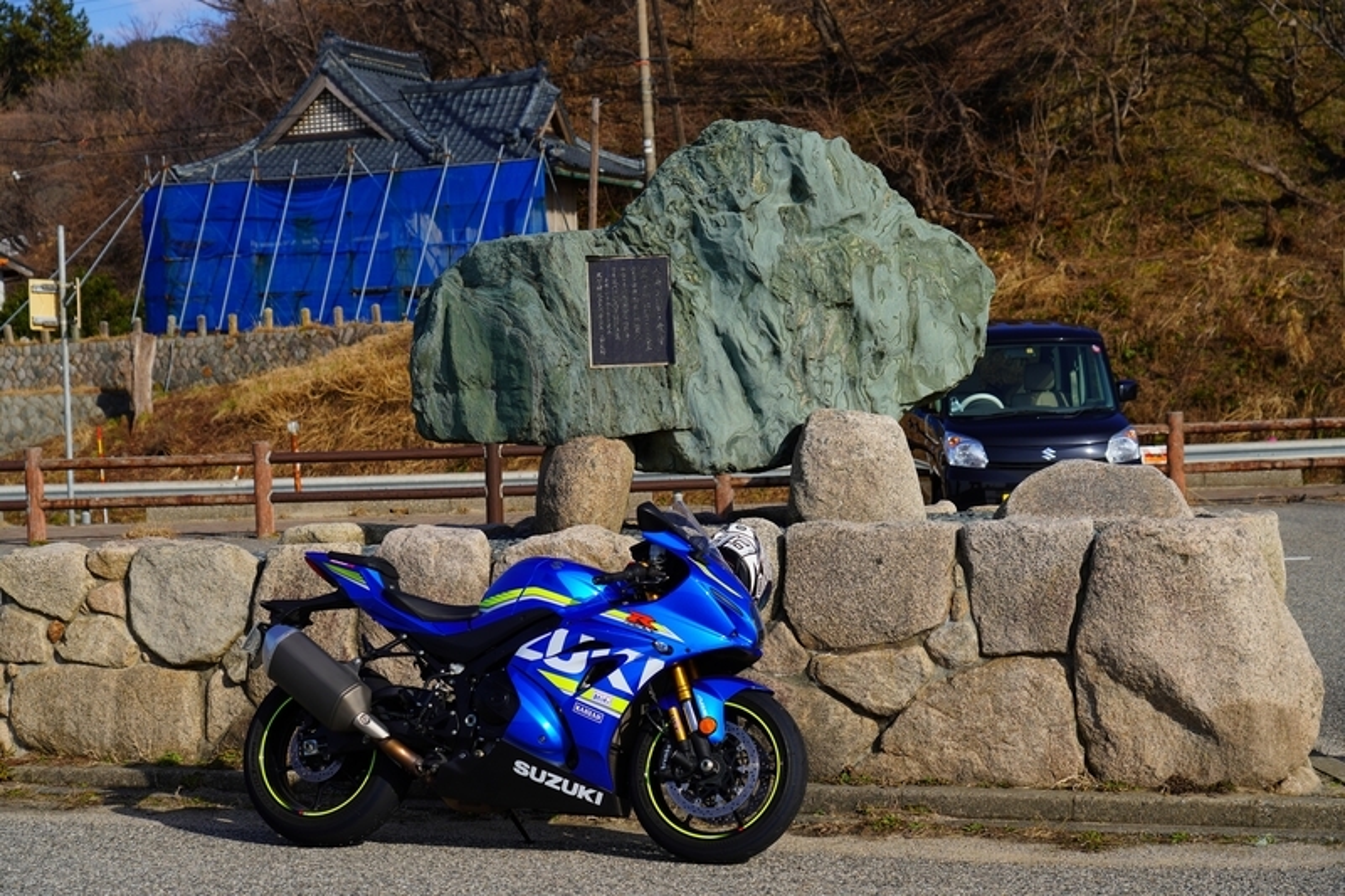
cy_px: 448
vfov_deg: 19.7
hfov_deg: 29.2
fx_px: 2577
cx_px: 672
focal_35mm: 69
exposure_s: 1/800
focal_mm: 69
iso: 100
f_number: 5.6
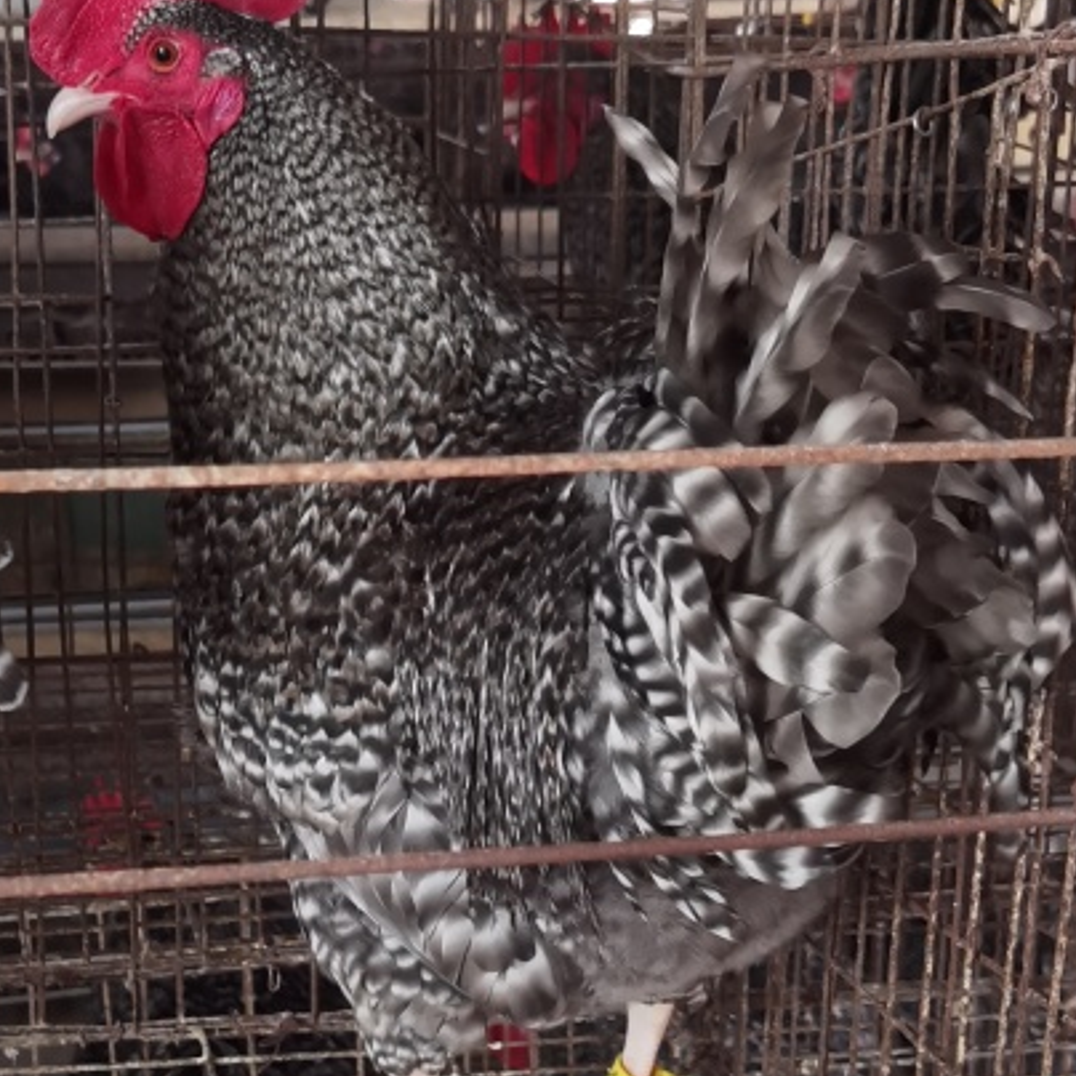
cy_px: 790
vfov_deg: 27.0
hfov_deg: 26.9
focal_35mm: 63
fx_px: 2216
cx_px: 269
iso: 200
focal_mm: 6.71
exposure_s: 1/100
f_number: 1.9
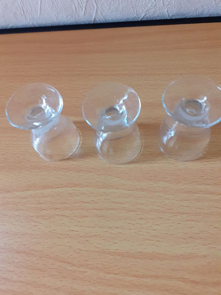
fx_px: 230
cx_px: 110
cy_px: 148
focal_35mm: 27
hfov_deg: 51.4
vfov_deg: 65.3
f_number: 1.9
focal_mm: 3.6
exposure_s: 1/25
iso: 250
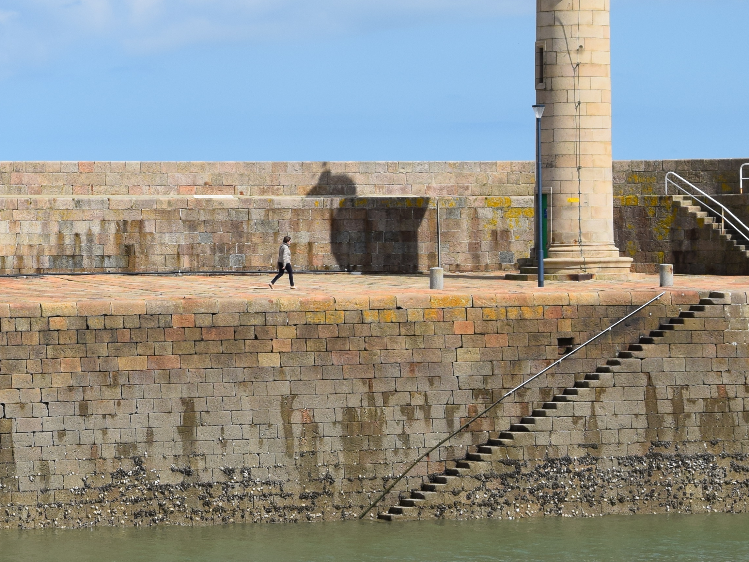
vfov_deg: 8.2
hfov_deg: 10.9
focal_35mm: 181
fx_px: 3916
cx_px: 77
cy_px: 205
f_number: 10
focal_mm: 48
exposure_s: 1/400
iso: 200
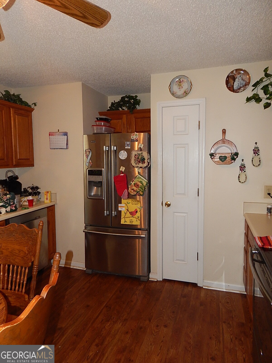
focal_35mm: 23
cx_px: 136
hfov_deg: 58.9
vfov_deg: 73.9
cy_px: 182
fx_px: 241
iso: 200
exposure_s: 1/30
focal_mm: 4
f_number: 3
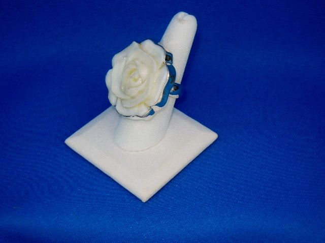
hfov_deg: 28.6
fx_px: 637
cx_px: 162
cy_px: 122
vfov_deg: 21.6
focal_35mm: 68
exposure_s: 1/30
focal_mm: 12.2
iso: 202
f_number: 4.1
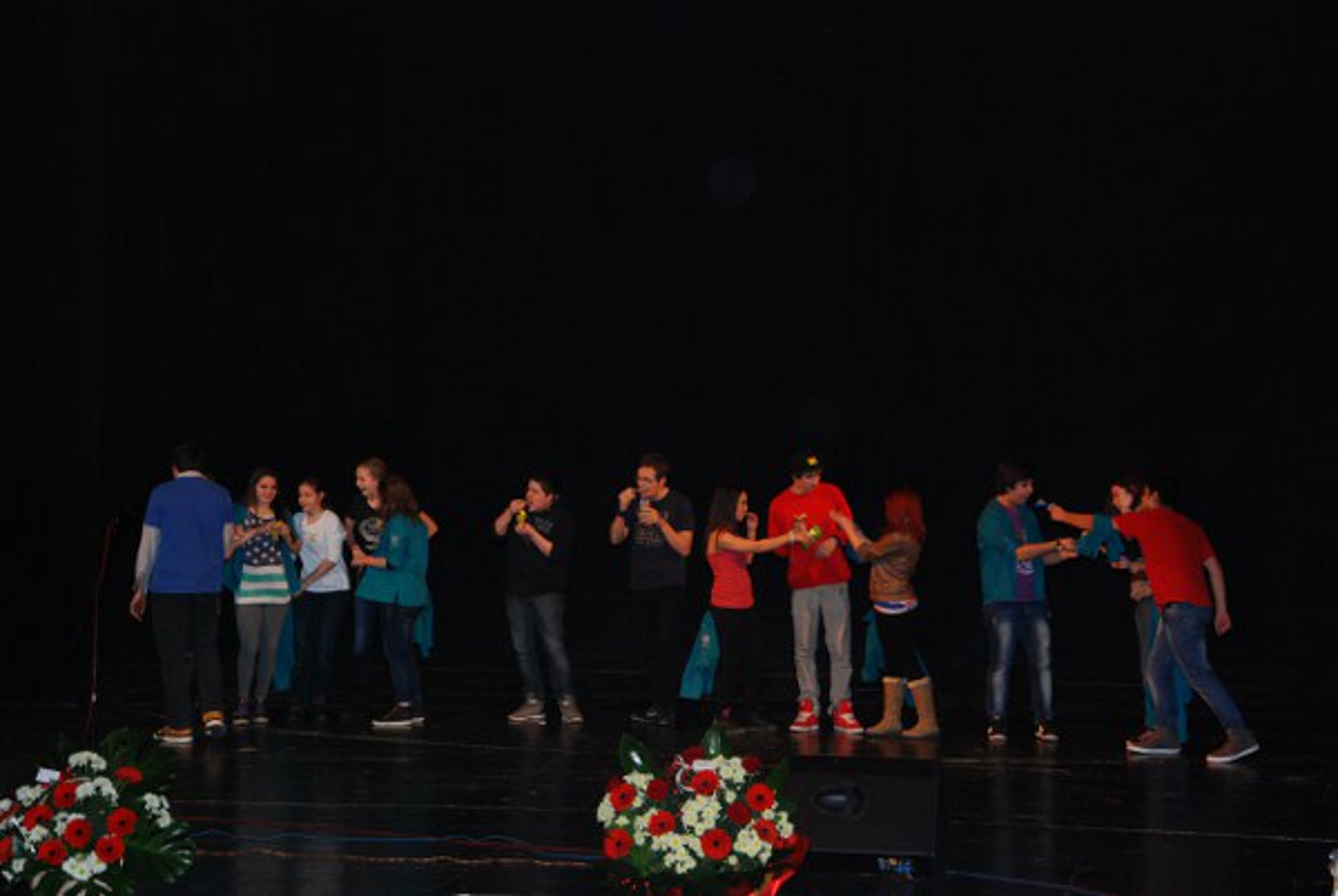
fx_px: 2903
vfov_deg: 17.6
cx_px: 669
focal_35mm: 78
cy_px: 448
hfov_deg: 26.0
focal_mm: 52
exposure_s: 1/60
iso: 800
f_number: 7.1
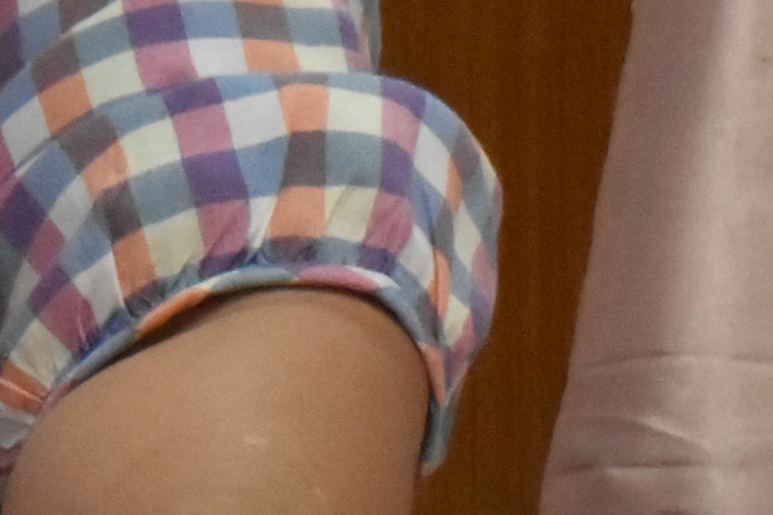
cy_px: -514
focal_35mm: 487
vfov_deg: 2.8
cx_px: -757
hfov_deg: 4.2
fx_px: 10456
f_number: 20
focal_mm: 56
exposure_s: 1/40
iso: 3200
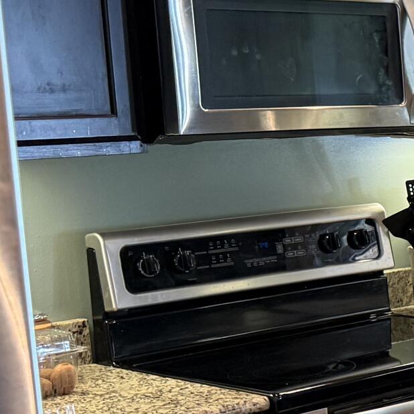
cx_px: 876
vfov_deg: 16.8
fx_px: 1394
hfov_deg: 13.8
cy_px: 303
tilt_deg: -9.8
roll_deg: +0.5
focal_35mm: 103
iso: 250
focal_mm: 6.76
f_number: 1.78
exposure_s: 1/60
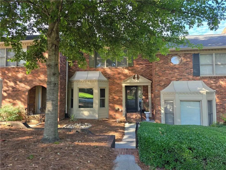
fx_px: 150
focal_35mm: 23
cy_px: 85
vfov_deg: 58.9
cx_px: 113
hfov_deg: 73.9
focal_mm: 6.3
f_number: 1.7
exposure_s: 1/120
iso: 20
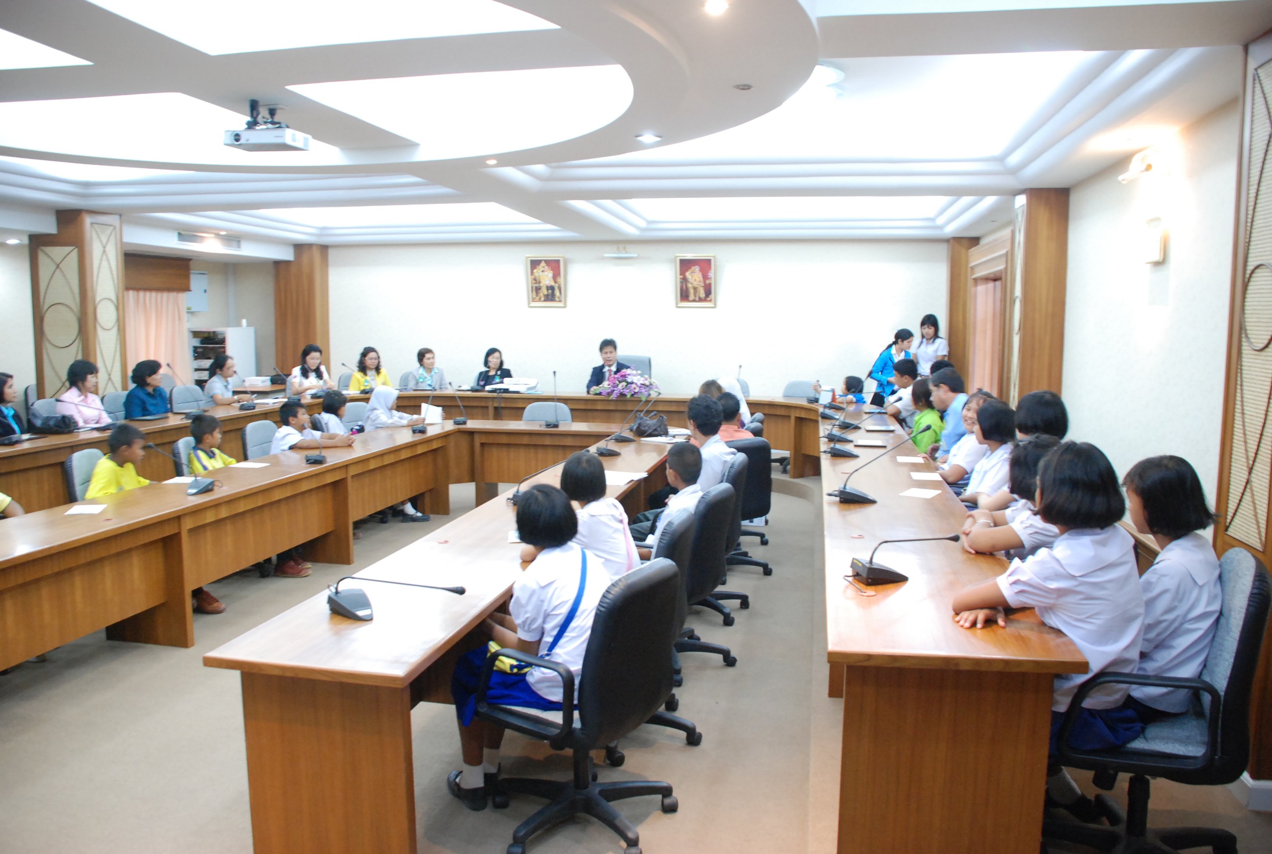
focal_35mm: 27
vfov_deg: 48.1
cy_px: 427
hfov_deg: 67.3
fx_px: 956
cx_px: 636
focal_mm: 18
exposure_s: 1/20
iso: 1000
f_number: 3.5
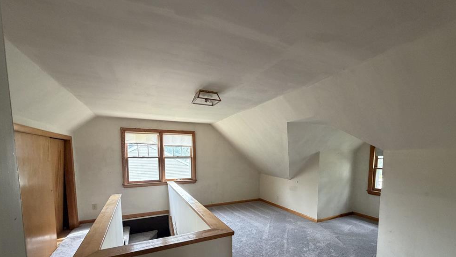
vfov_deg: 65.4
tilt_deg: -5.5
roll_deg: -0.1
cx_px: 234
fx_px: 193
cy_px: 171
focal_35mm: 16
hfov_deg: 99.3
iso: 320
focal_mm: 2.22
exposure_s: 1/110
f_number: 2.2
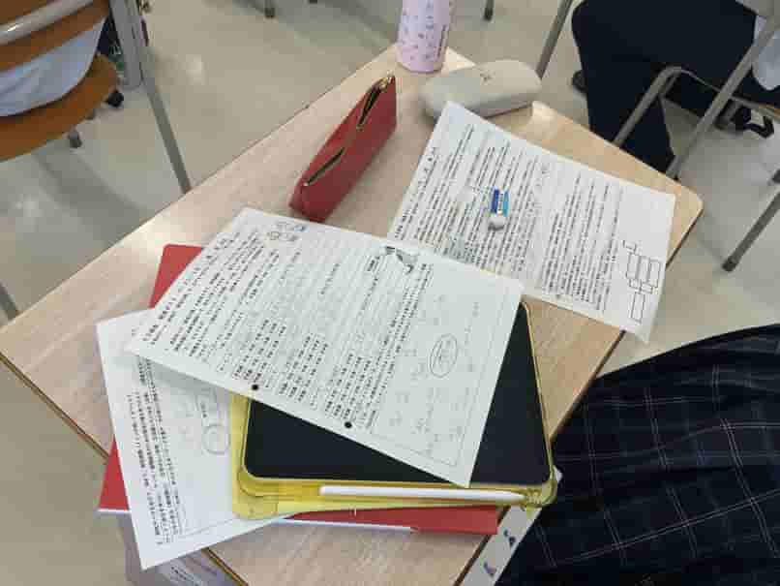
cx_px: 390
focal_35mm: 29
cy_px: 293
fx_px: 654
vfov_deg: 48.3
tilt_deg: -55.5
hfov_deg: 61.6
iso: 40
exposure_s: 1/120
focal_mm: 3
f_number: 1.8
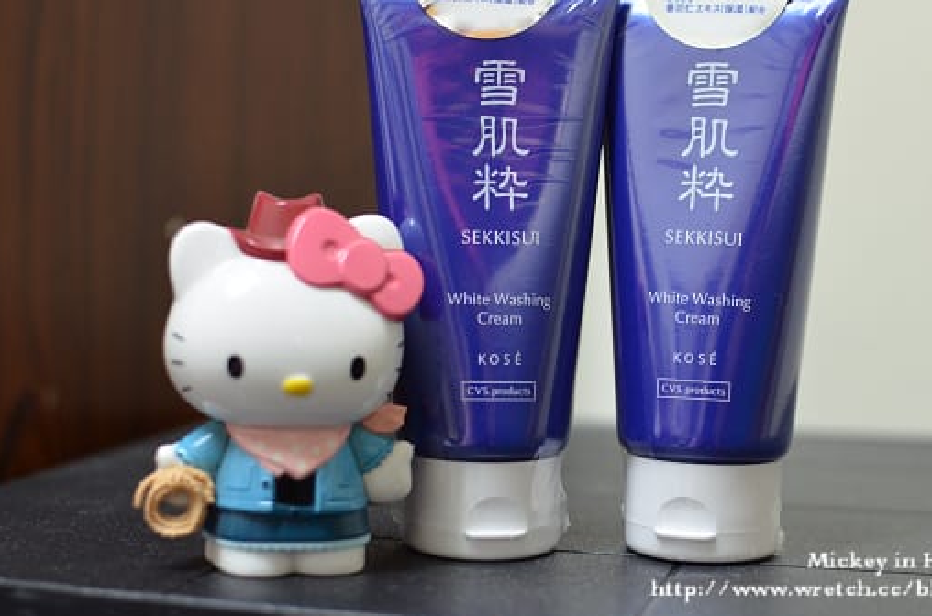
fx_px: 1695
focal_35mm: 66
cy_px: 236
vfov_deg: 20.6
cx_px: 505
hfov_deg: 30.7
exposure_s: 1/60
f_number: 2.8
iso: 1250
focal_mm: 35
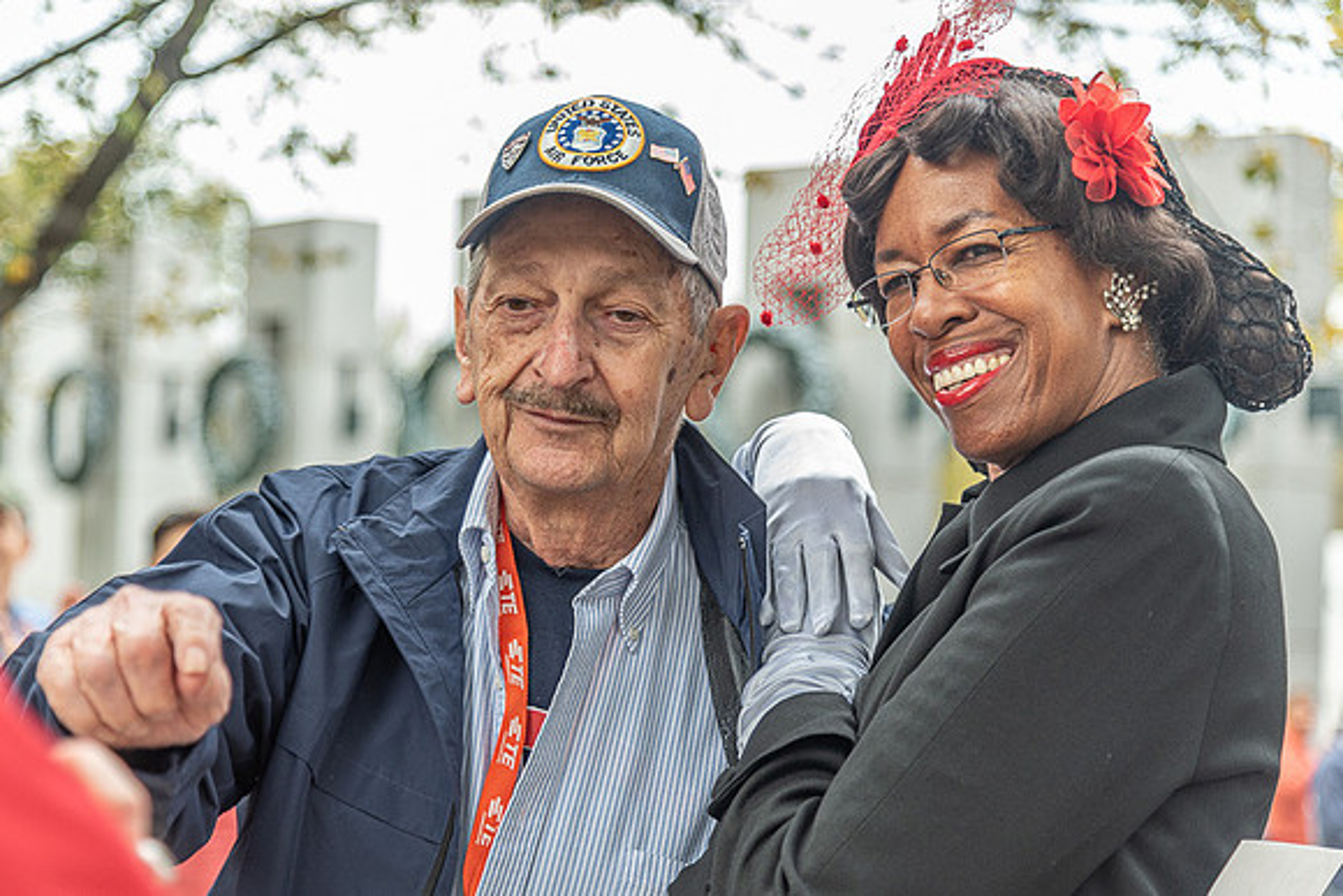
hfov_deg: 21.1
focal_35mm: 96
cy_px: 502
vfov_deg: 14.2
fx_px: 3597
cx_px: 590
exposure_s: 1/250
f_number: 4
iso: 500
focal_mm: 86
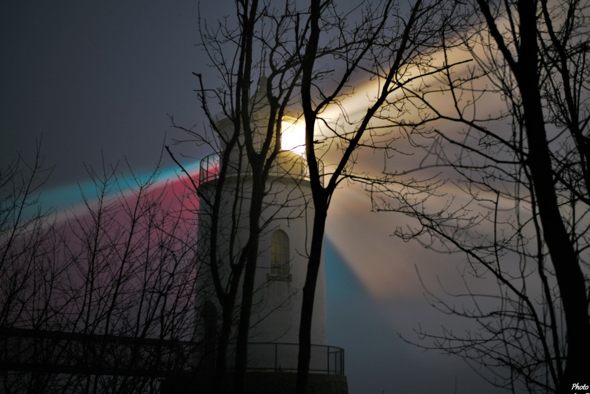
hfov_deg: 36.8
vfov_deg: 25.1
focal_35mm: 54
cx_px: 311
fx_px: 885
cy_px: 197
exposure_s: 30
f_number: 1.8
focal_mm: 50
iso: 100
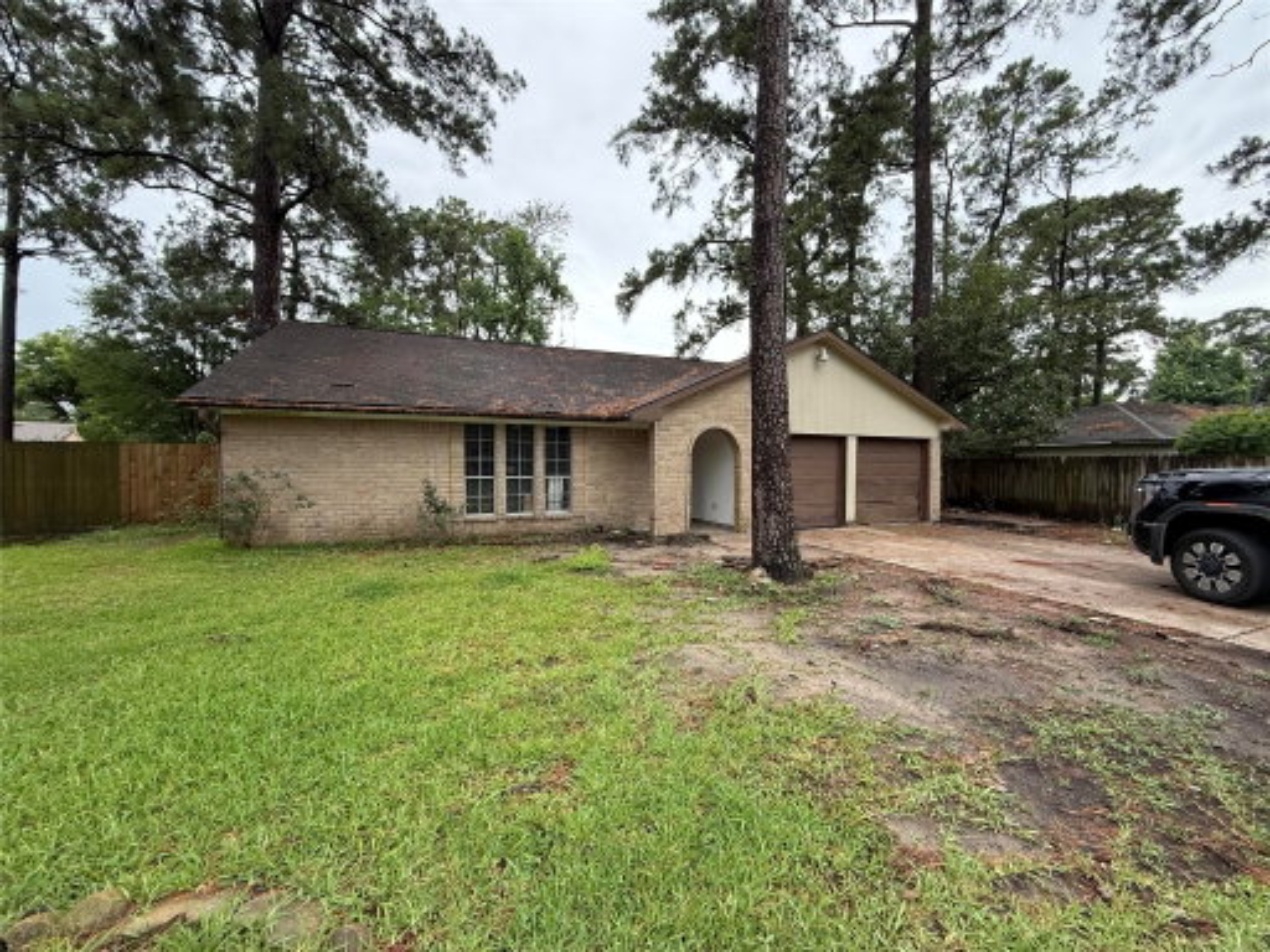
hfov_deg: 102.1
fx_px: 514
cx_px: 635
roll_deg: -1.2
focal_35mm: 14
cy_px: 476
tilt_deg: -0.1
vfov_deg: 85.7
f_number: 2.2
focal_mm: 2.22
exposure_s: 1/328
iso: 64
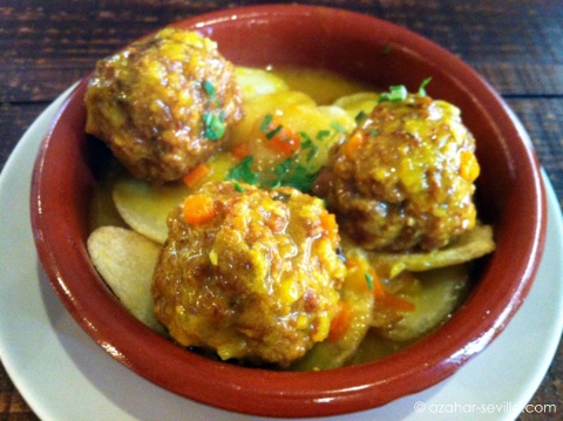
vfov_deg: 40.6
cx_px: 282
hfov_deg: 52.7
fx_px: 569
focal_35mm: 35
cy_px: 210
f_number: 2.8
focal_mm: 3.85
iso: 500
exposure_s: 1/15
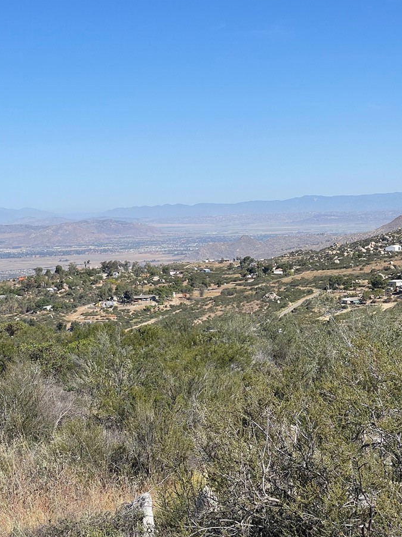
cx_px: 195
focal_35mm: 73
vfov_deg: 26.7
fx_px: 1131
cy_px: 297
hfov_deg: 20.2
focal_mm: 7.5
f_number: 2.2
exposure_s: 1/1508
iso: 20
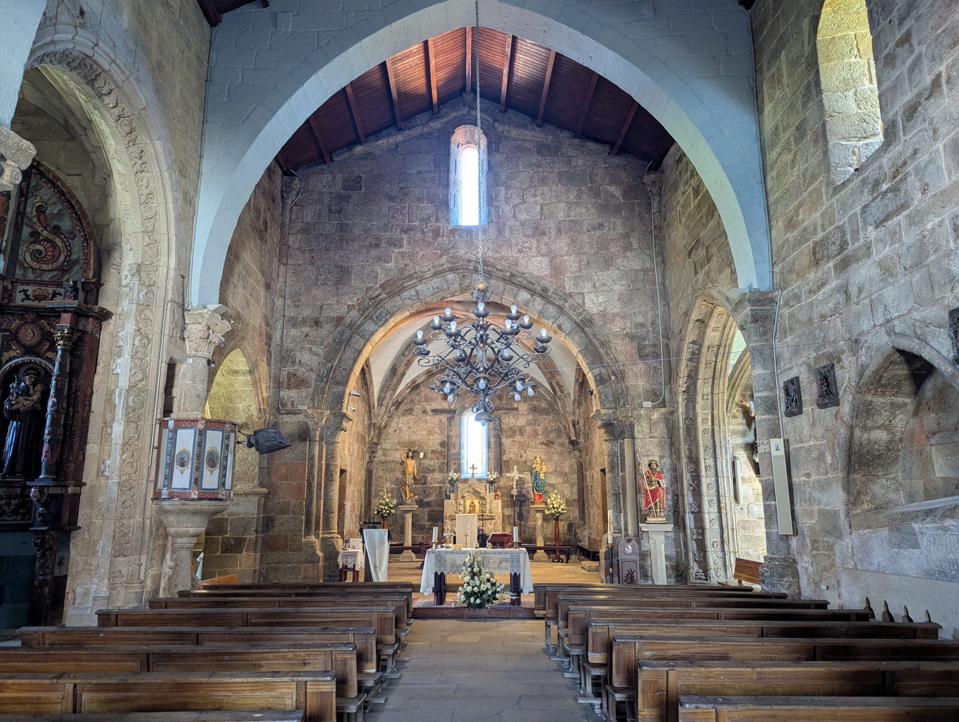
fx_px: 666
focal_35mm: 24
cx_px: 480
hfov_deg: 71.5
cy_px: 361
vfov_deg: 56.9
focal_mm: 6.81
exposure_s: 1/25
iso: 174
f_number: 1.85
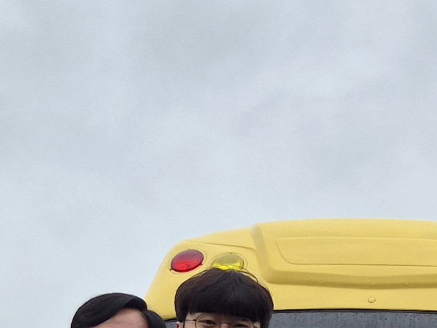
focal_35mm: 136
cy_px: 412
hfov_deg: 14.2
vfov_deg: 10.7
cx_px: 460
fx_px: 1717
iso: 25
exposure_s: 1/962
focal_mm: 5.4
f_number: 1.8
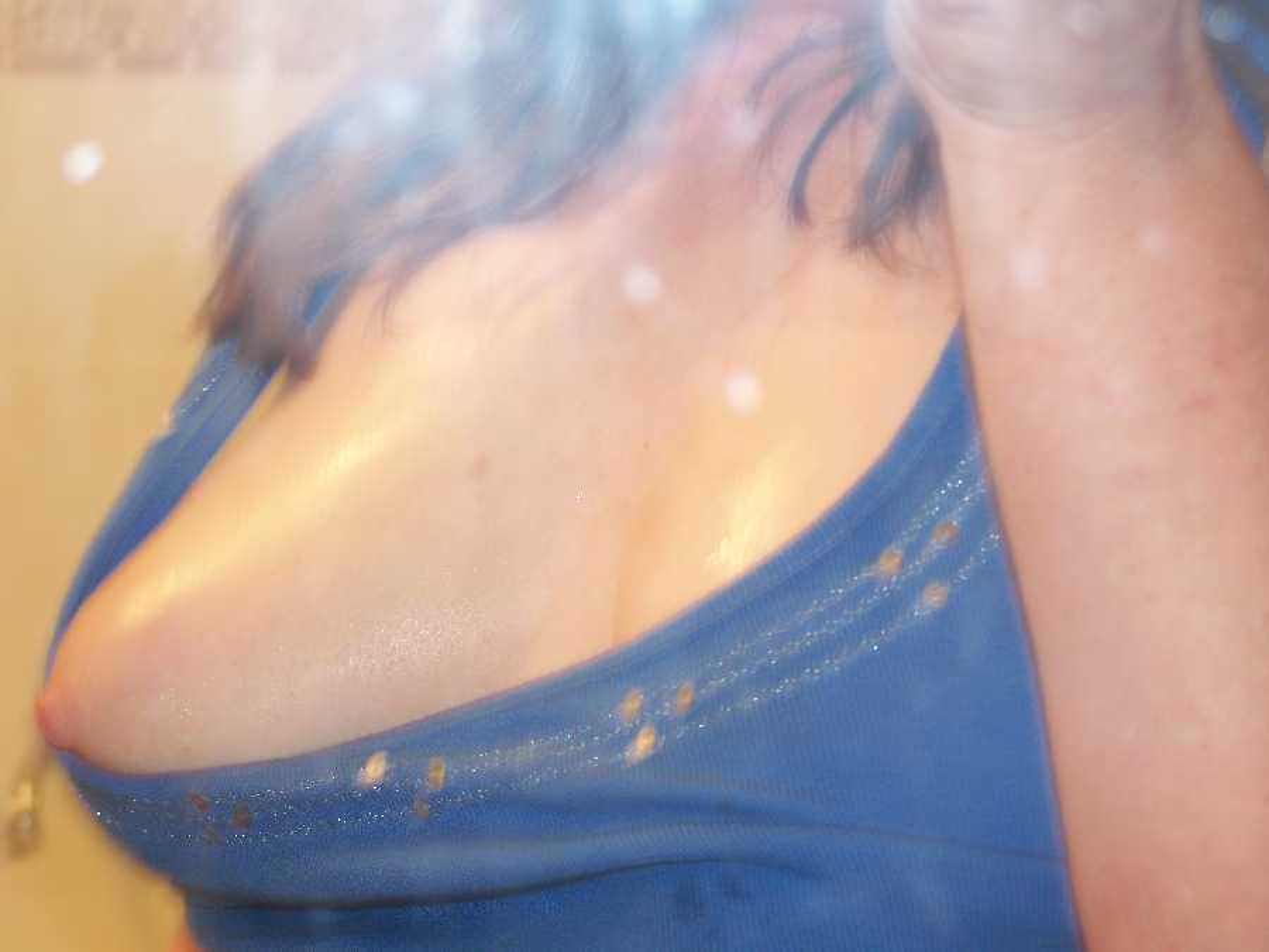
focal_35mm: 105
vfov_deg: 14.1
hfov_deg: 18.7
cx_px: 634
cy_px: 476
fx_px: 3849
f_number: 3.2
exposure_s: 1/2
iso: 80
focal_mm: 17.5
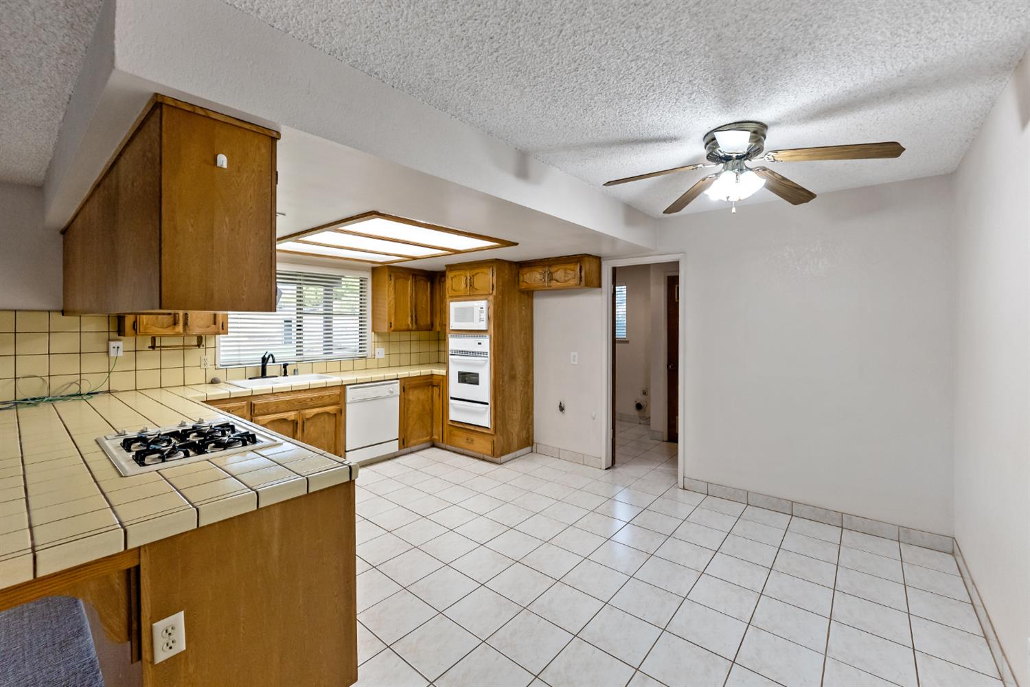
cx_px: 515
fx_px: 418
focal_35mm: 15
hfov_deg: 101.9
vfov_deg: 78.8
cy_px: 344
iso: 800
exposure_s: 1/160
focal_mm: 14.6
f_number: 4
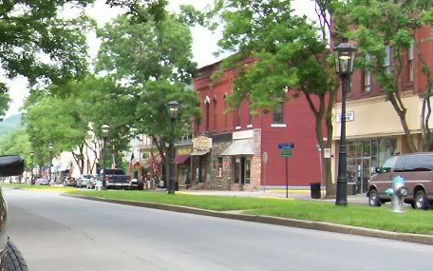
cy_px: 198
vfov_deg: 16.0
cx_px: -41
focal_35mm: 81
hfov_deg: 23.9
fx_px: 956
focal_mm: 5.6
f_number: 2.7
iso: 80
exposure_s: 1/340
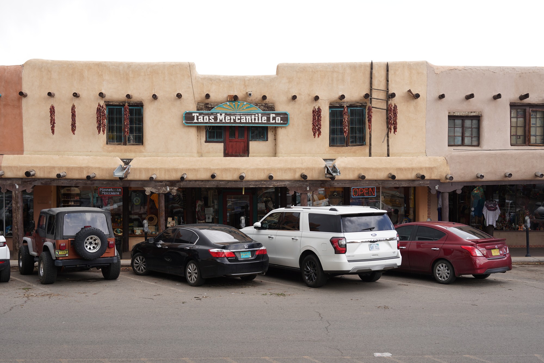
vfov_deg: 29.9
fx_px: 680
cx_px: 272
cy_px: 182
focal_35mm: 45
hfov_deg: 43.6
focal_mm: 45
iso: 200
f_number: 8
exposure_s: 1/100
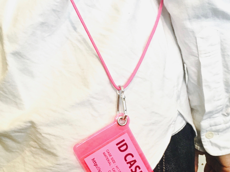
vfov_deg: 27.4
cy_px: 110
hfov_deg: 36.2
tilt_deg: -10.4
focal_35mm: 53
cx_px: 116
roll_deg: +2.6
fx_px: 352
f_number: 2.2
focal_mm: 4.15
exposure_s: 1/30
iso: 160
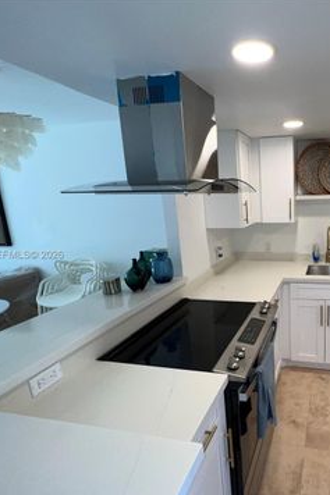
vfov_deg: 86.9
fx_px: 261
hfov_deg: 58.2
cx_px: 276
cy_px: 255
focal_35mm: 19
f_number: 1.8
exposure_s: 1/122
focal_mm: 1.57
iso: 32
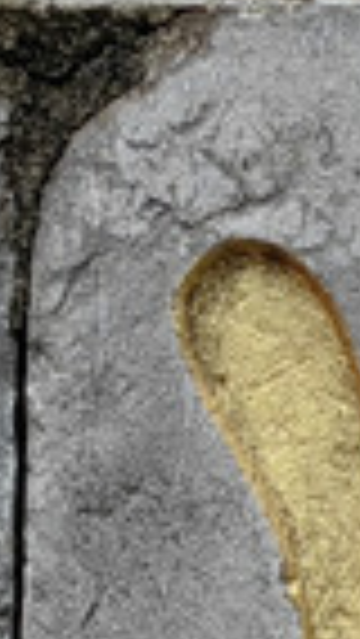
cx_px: 639
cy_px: 1138
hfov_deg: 4.8
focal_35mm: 249
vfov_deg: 8.3
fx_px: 4221
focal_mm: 5.54
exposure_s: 1/689
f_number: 1.8
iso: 50
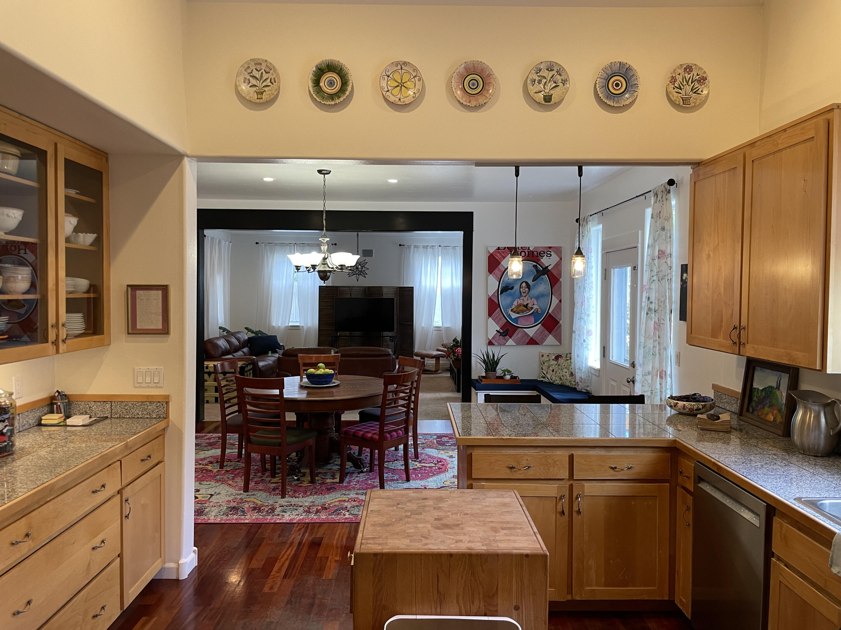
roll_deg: +0.0
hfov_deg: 67.3
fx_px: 632
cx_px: 420
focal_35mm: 26
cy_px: 315
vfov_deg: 53.1
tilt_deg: -1.3
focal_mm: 4.2
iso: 100
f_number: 1.6
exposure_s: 1/60
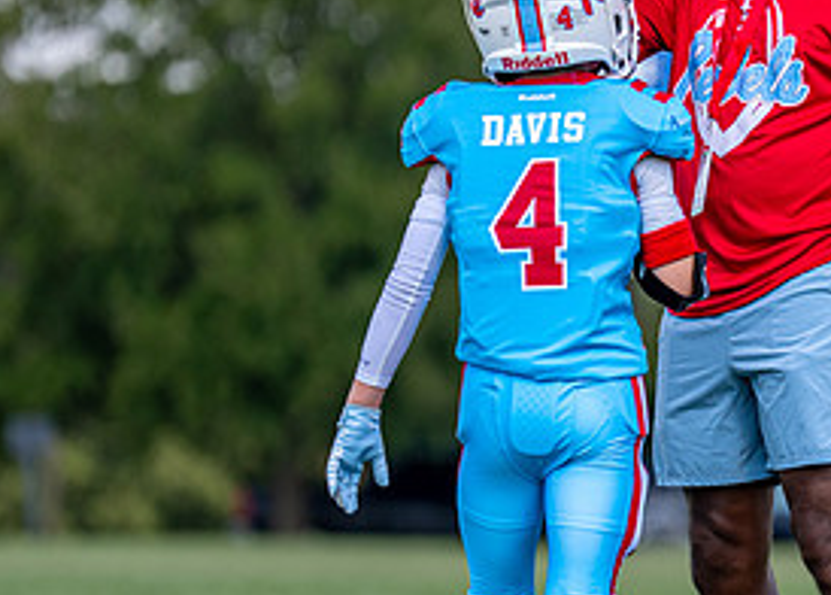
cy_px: 316
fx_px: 10980
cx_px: 790
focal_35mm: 465
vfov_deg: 3.1
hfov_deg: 4.3
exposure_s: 1/2500
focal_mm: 180
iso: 125
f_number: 2.8
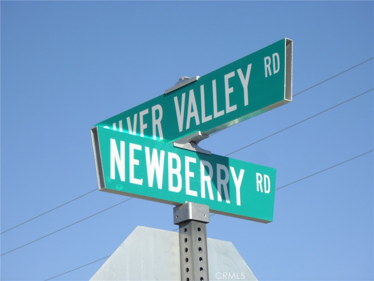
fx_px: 1221
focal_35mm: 113
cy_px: 140
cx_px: 187
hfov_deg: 17.4
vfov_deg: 13.1
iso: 100
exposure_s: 1/80
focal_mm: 18.6
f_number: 14.7
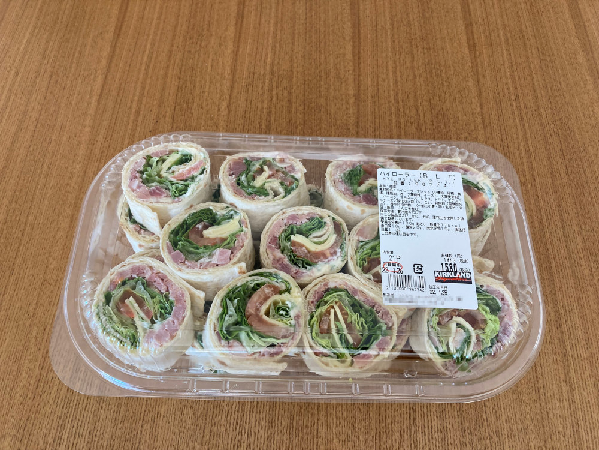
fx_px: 485
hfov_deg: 63.4
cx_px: 300
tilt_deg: -65.3
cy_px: 225
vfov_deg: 49.7
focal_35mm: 28
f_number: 1.8
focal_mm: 3.99
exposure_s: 1/66
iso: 80
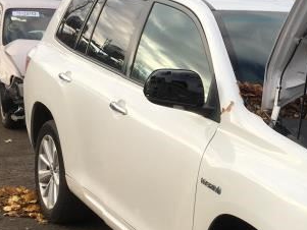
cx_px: 304
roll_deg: -6.9
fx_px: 683
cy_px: 149
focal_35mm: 77
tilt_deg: -9.3
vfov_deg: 19.1
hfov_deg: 24.2
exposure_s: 1/427
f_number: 2.2
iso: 25
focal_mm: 4.15
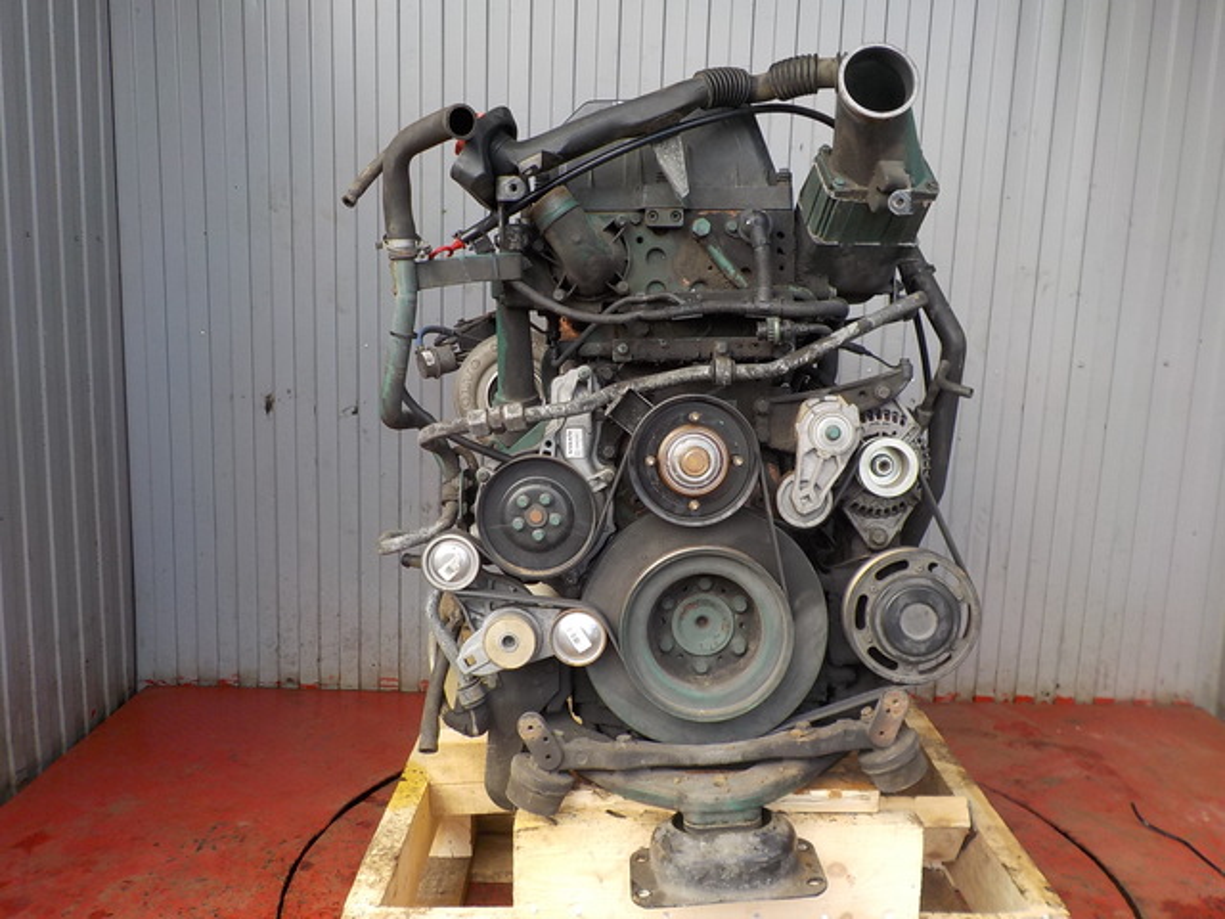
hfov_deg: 60.0
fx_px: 1062
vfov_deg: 46.8
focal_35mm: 30
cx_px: 612
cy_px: 460
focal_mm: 4.1
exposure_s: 1/200
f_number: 3.3
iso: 125
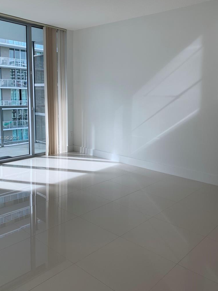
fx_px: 260
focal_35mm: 31
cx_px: 96
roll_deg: -1.1
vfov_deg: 58.3
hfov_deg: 45.4
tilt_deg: -9.7
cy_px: 138
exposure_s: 1/270
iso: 25
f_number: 1.8
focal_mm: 4.25
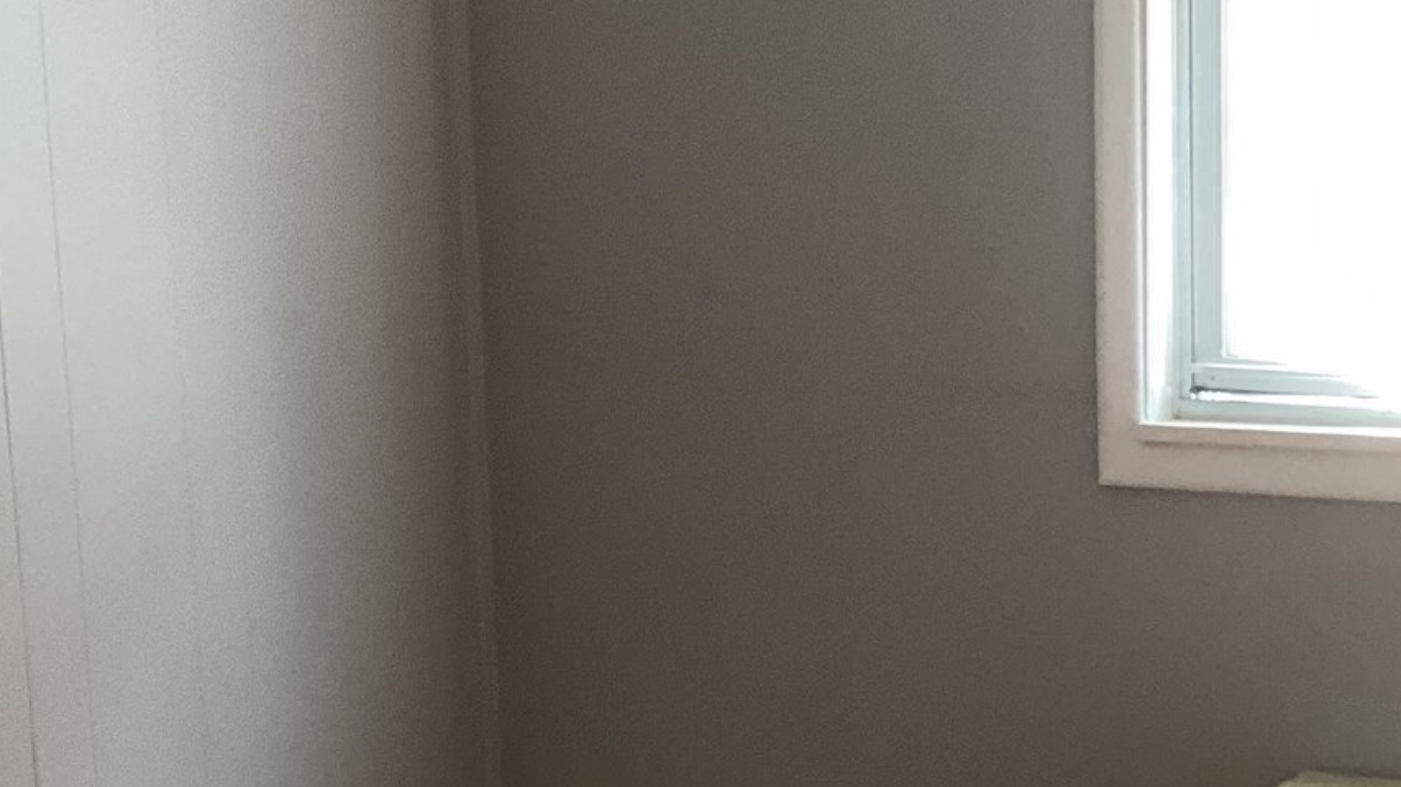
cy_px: 500
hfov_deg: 26.2
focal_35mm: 81
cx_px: 671
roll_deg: +1.2
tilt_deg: -6.4
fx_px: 3008
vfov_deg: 14.9
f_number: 2.4
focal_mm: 3.3
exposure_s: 1/60
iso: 125
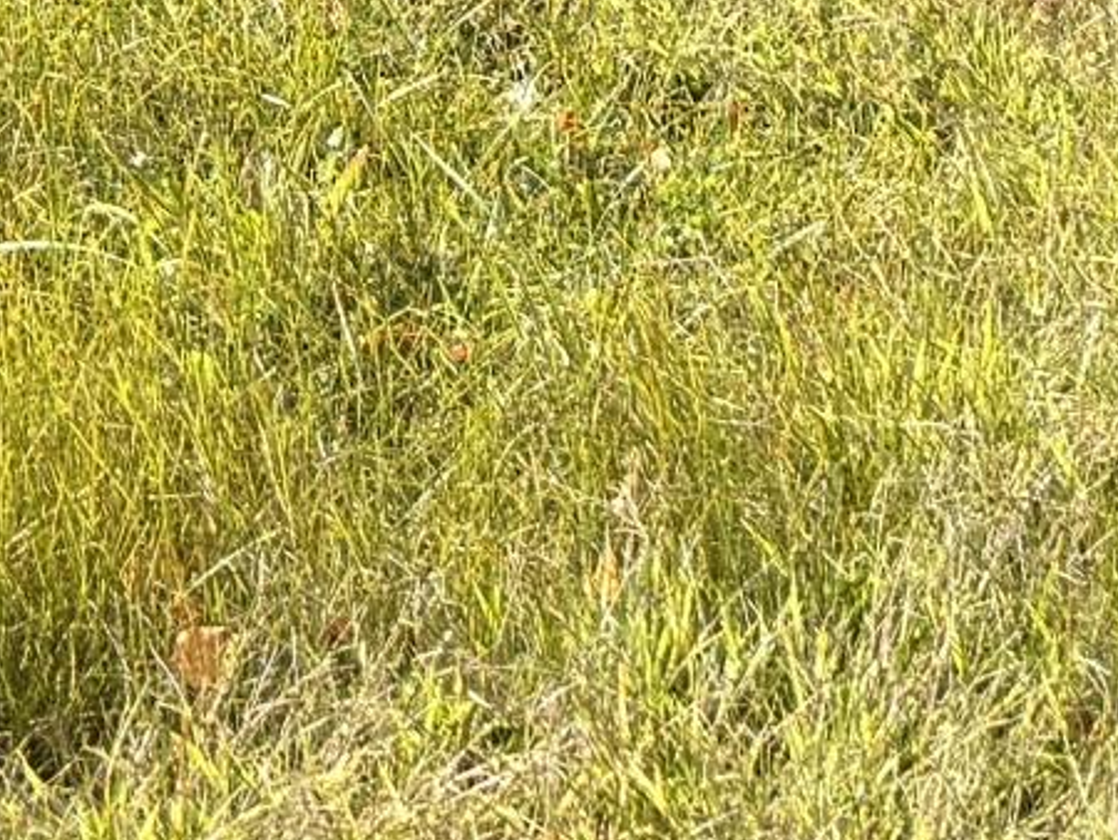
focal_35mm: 160
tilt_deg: +1.2
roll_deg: -1.6
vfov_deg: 7.8
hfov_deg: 12.3
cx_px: 181
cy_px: -1834
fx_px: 5170
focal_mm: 6.76
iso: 100
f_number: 1.78
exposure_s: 1/2801
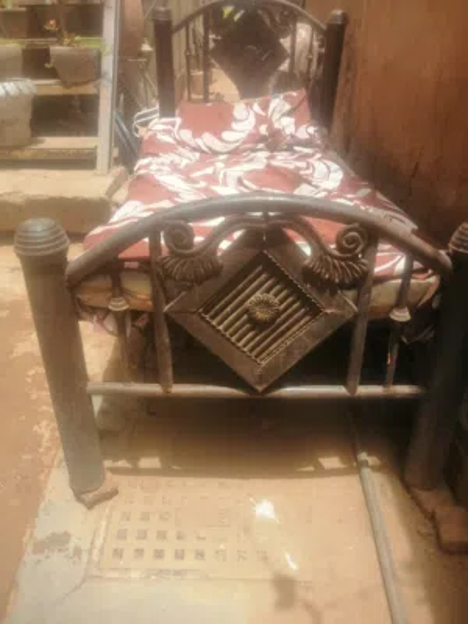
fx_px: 469
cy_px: 312
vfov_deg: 67.3
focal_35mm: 26
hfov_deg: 53.1
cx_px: 234
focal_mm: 3.95
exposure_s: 1/842
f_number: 1.8
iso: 50
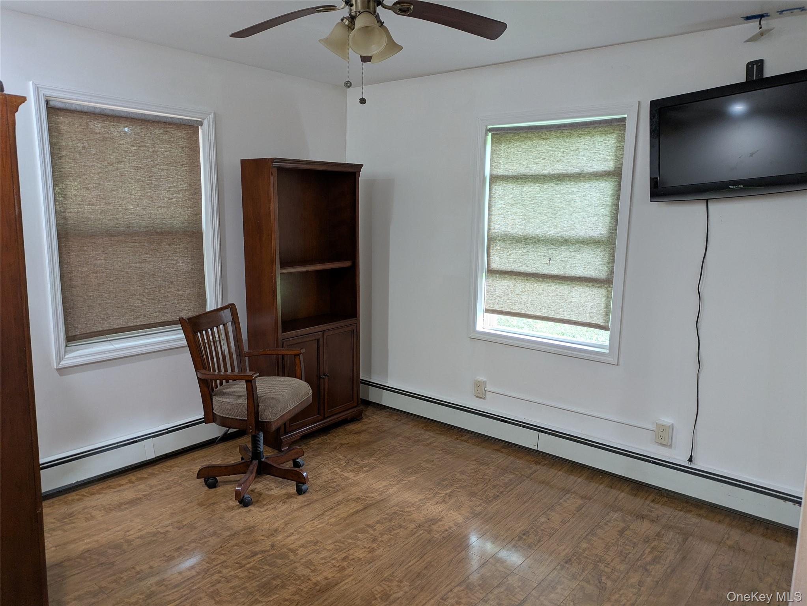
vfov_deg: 54.9
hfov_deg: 69.4
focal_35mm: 25
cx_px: 404
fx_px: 583
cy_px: 303
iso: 54
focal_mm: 5.43
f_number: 1.89
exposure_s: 1/24
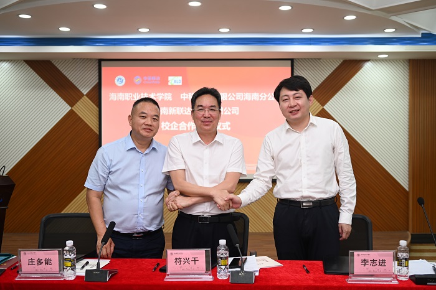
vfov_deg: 33.4
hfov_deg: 48.5
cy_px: 145
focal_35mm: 40
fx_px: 484
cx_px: 218
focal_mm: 40
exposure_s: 1/100
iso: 320
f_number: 2.8
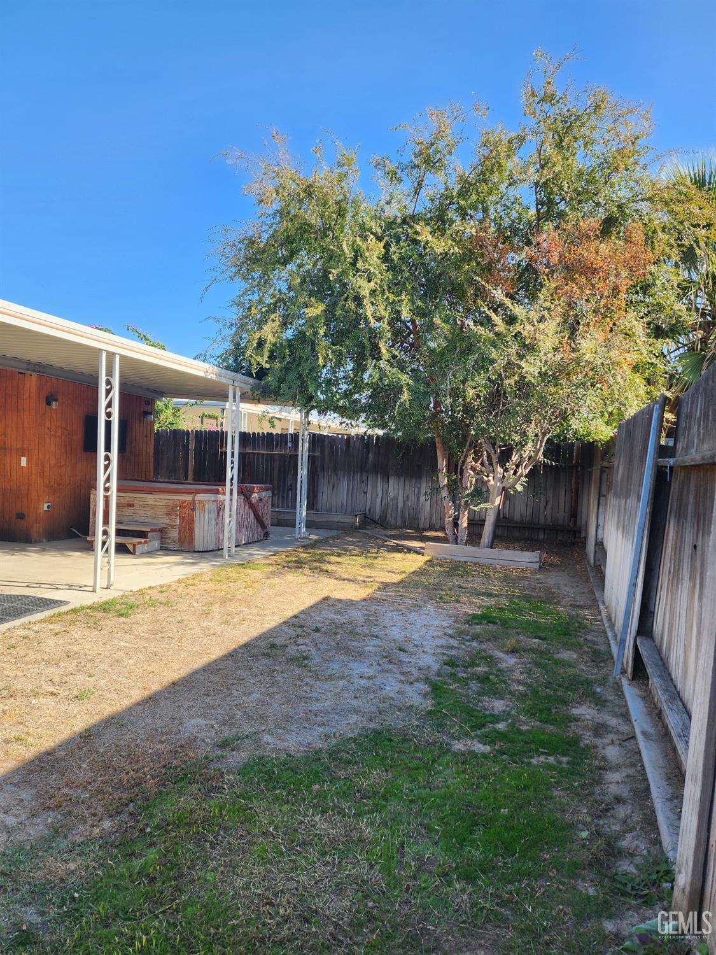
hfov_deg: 58.9
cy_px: 478
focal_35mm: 23
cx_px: 358
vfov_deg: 73.9
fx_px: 634
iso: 12
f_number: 1.8
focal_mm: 6.4
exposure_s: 1/414
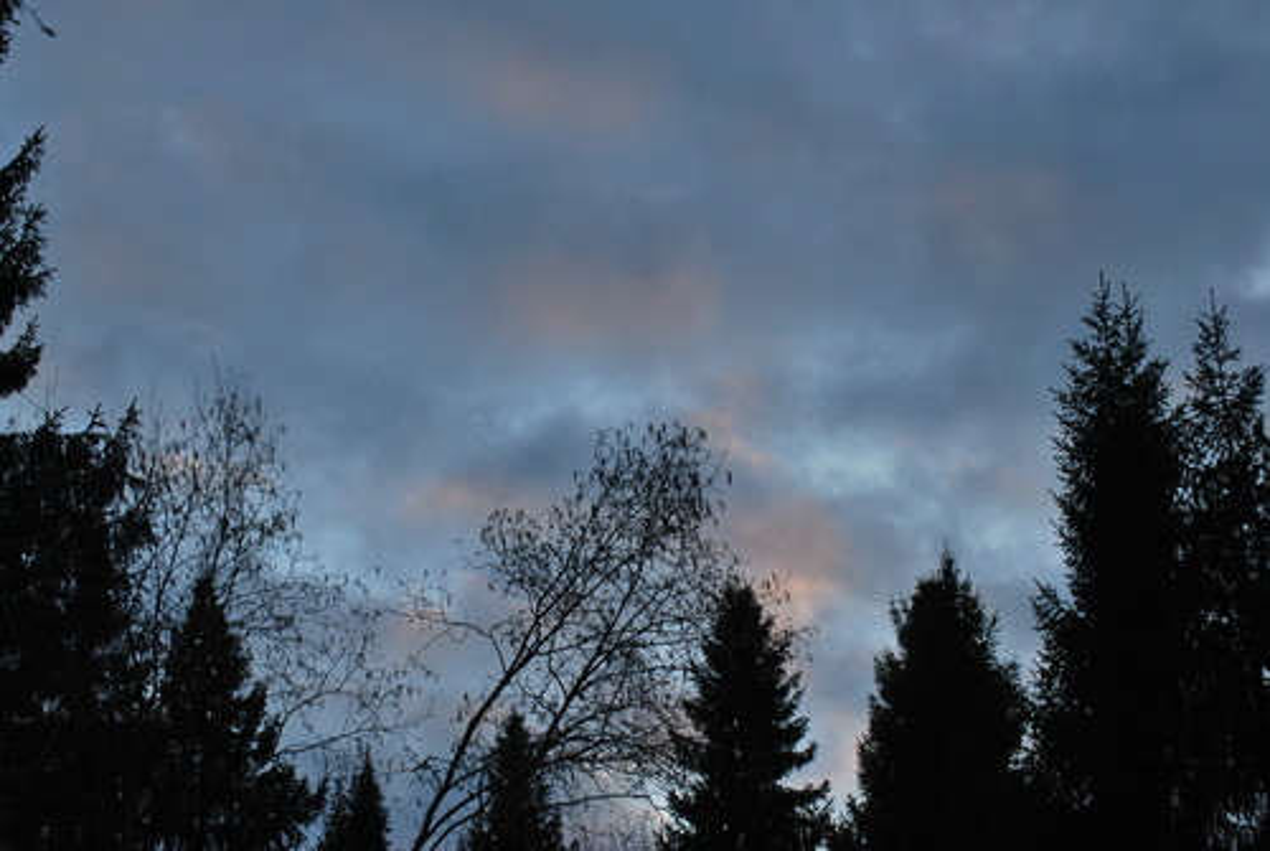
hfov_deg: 24.6
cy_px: 426
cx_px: 635
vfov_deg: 16.6
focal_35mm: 82
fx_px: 2915
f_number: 7.1
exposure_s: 1/60
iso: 100
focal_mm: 55
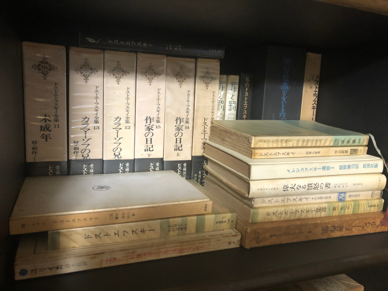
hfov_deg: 63.4
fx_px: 314
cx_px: 194
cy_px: 146
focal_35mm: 28
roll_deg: -3.2
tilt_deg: -9.2
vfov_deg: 49.7
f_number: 1.8
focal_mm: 3.99
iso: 100
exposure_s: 1/11
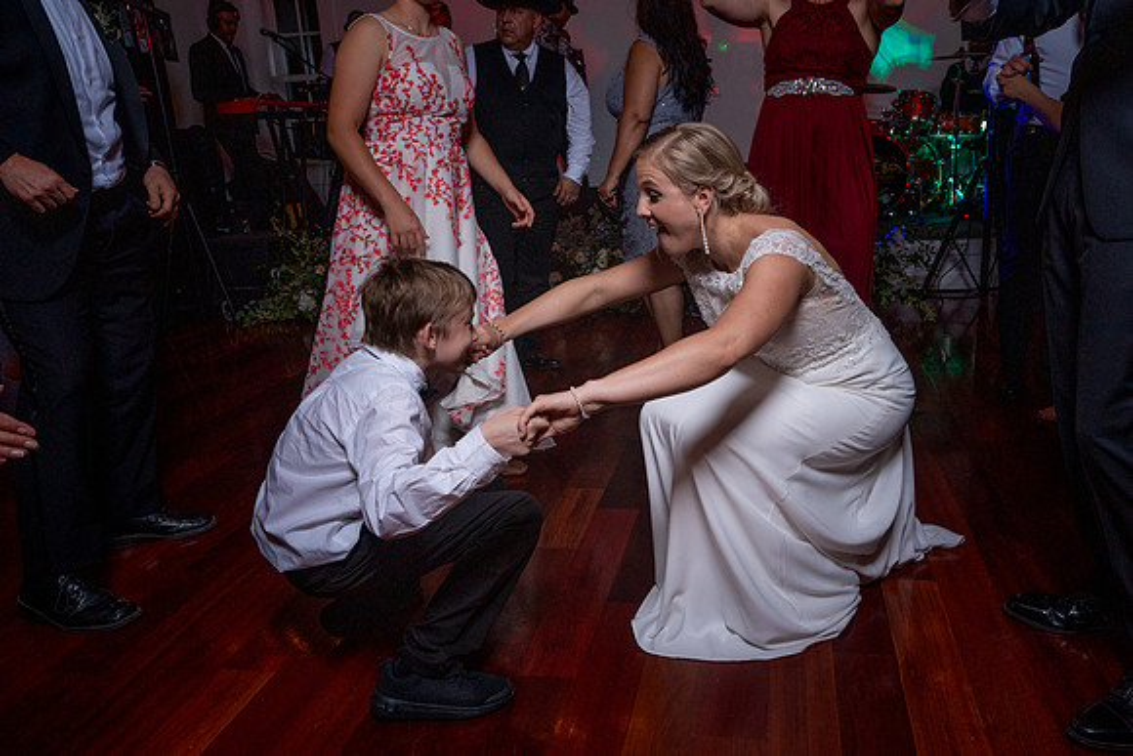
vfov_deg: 45.7
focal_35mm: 29
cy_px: 388
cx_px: 631
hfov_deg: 64.3
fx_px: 897
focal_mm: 24
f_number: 5.6
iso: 2000
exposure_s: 1/200
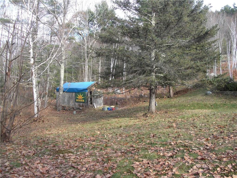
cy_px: 89
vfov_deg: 39.7
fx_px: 246
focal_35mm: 36
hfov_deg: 51.4
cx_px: 118
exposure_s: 1/160
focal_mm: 6.3
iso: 50
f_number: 2.8
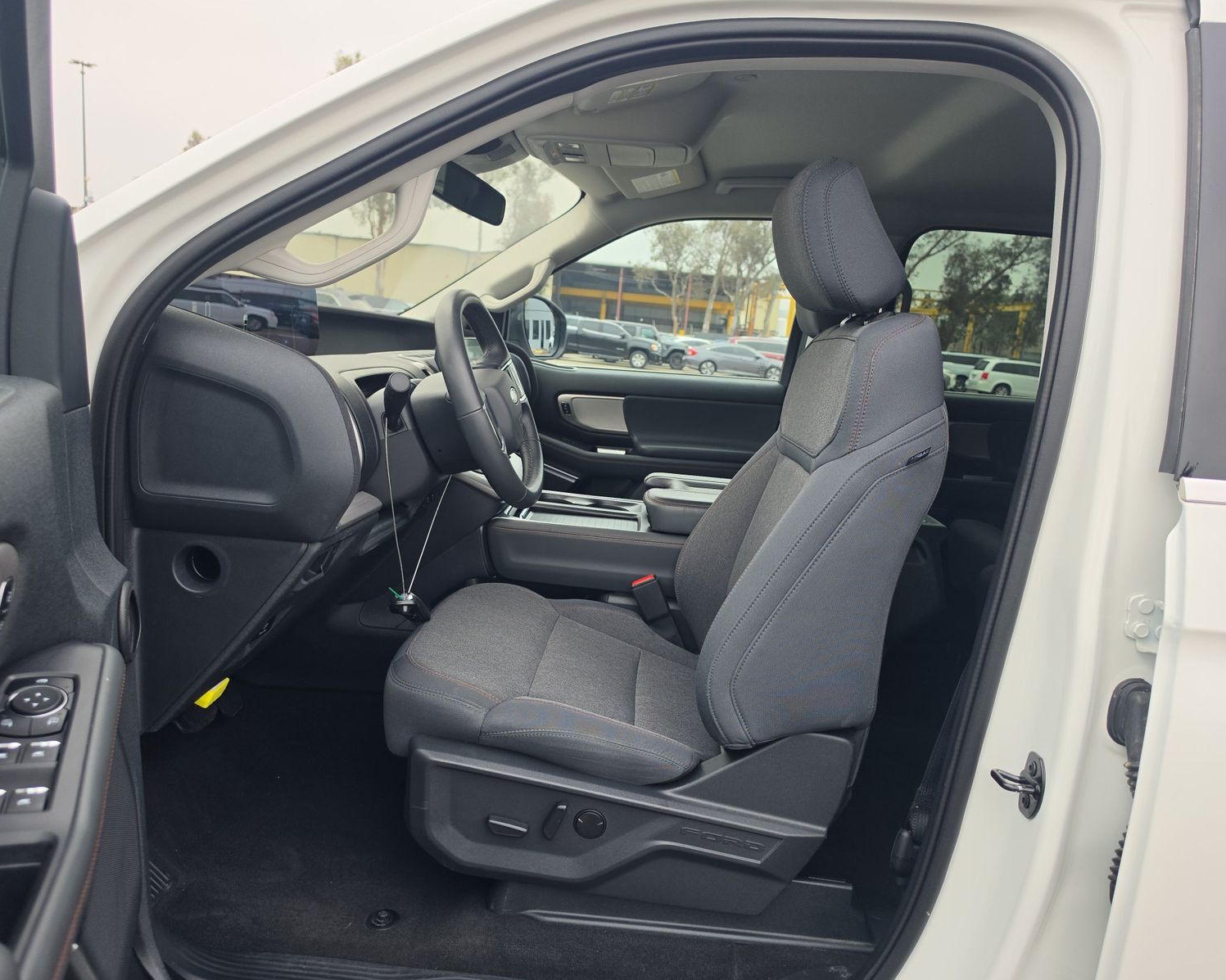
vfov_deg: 58.8
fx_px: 871
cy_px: 490
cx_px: 594
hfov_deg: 70.3
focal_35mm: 24
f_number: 1.4
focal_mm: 6.5
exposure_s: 1/173
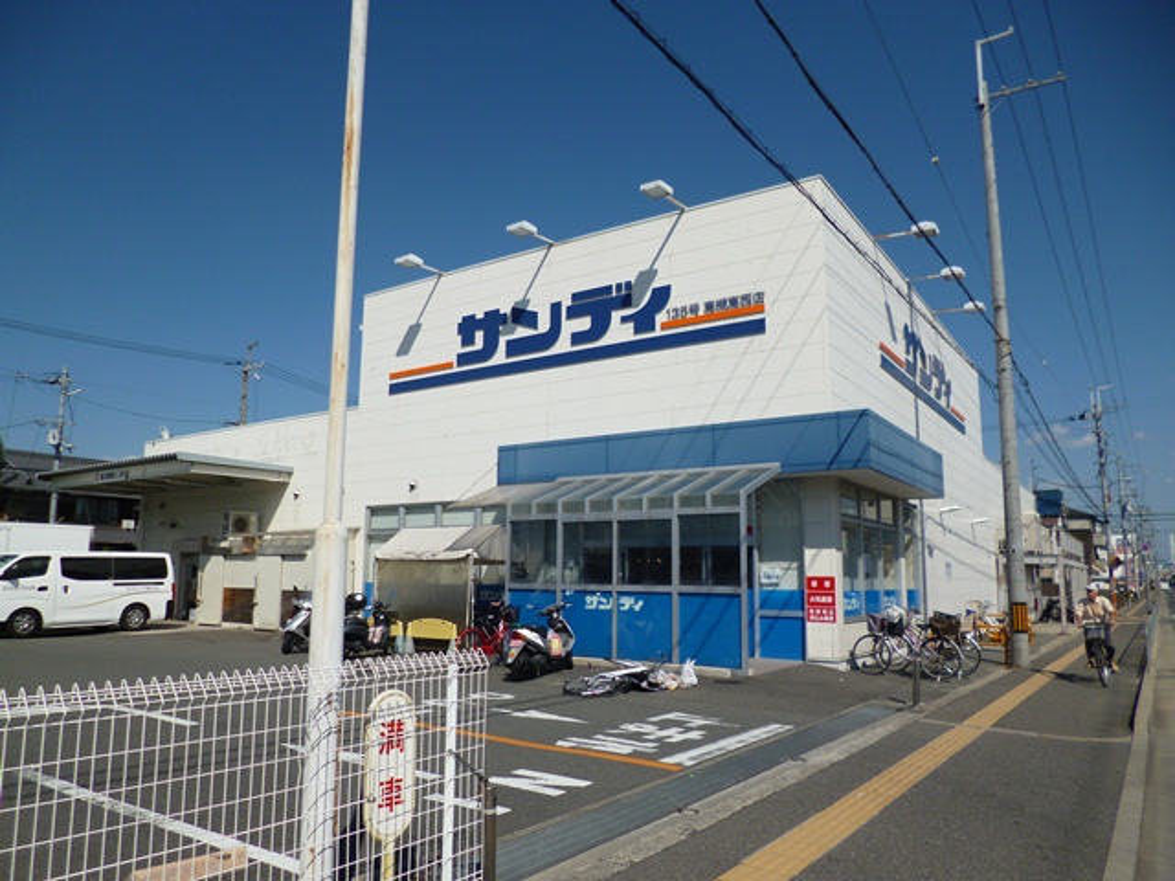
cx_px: 588
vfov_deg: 56.8
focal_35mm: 24
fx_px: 815
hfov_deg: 71.6
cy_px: 440
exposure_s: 1/250
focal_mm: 4.3
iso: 100
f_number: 9
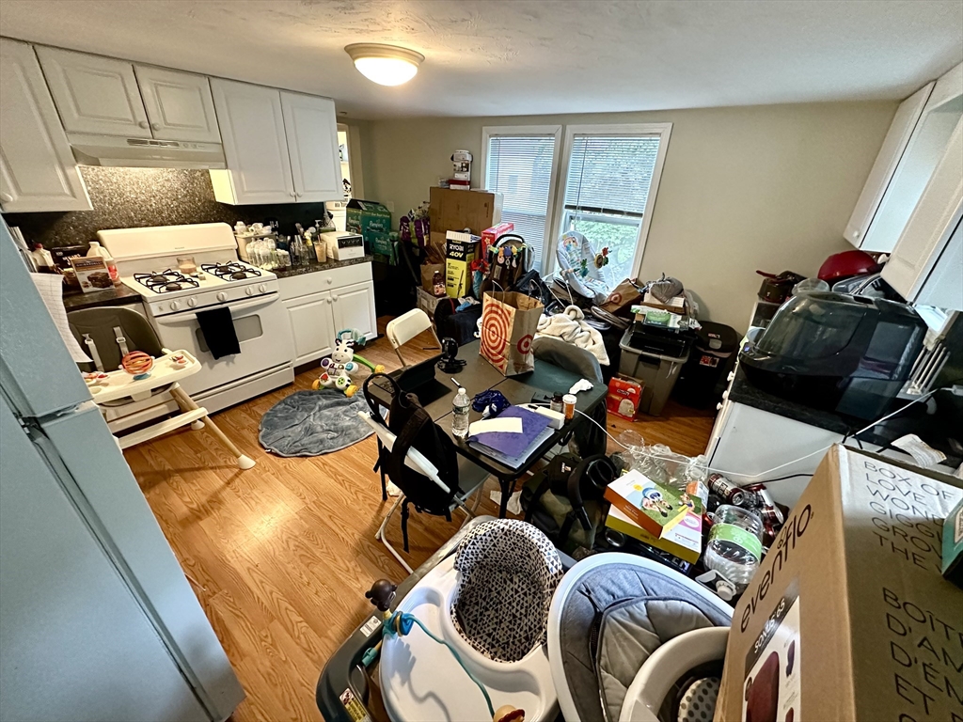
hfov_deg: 102.1
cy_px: 361
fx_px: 389
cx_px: 482
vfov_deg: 85.7
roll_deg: -3.4
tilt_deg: -26.1
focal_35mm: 14
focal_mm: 2.22
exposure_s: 1/60
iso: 800
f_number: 2.2
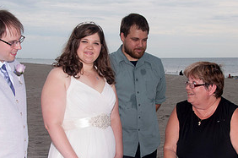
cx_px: 133
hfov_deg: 27.4
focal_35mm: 74
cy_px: 112
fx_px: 488
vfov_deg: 18.3
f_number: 8
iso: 100
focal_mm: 24
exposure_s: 1/250
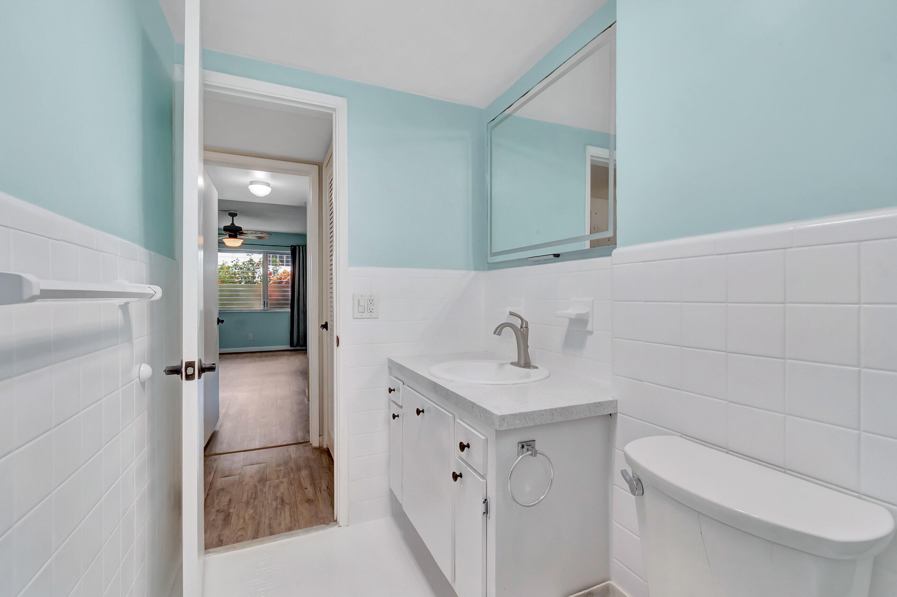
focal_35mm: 15
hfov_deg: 100.4
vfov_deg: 77.3
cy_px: 298
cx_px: 448
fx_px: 374
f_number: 8
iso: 1100
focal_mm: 10
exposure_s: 1/50
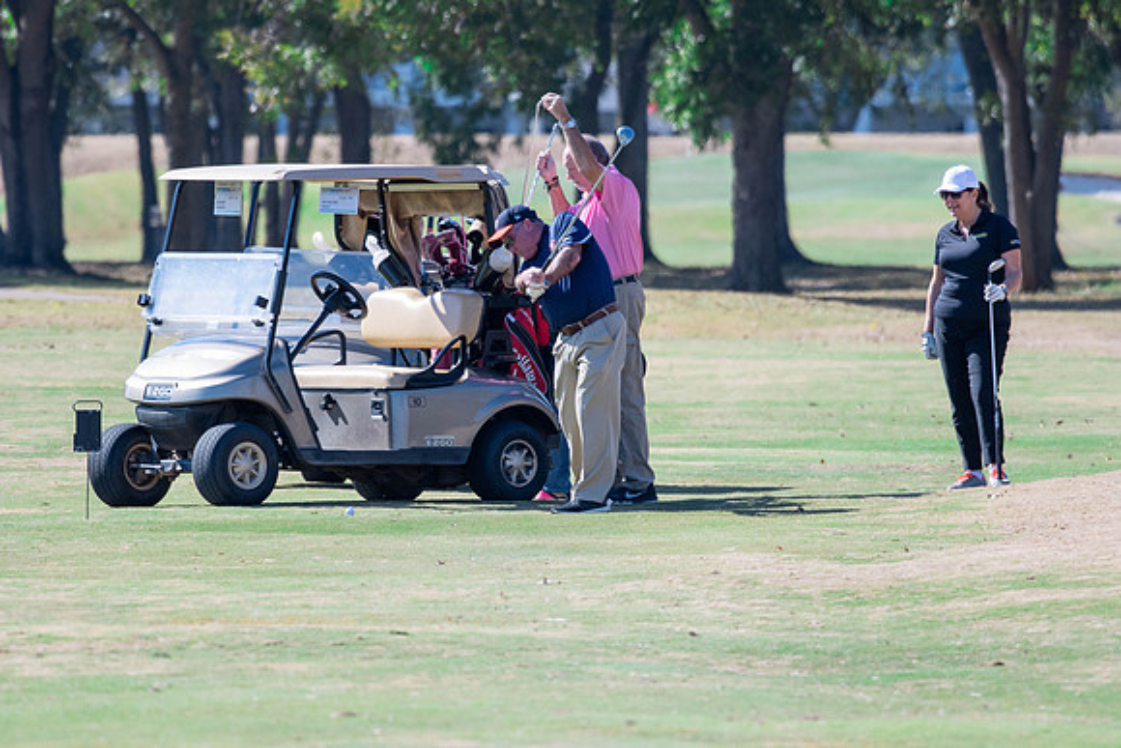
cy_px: 374
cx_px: 560
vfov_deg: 2.7
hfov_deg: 4.0
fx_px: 15884
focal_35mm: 510
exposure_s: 1/1000
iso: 400
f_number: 5.6
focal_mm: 340
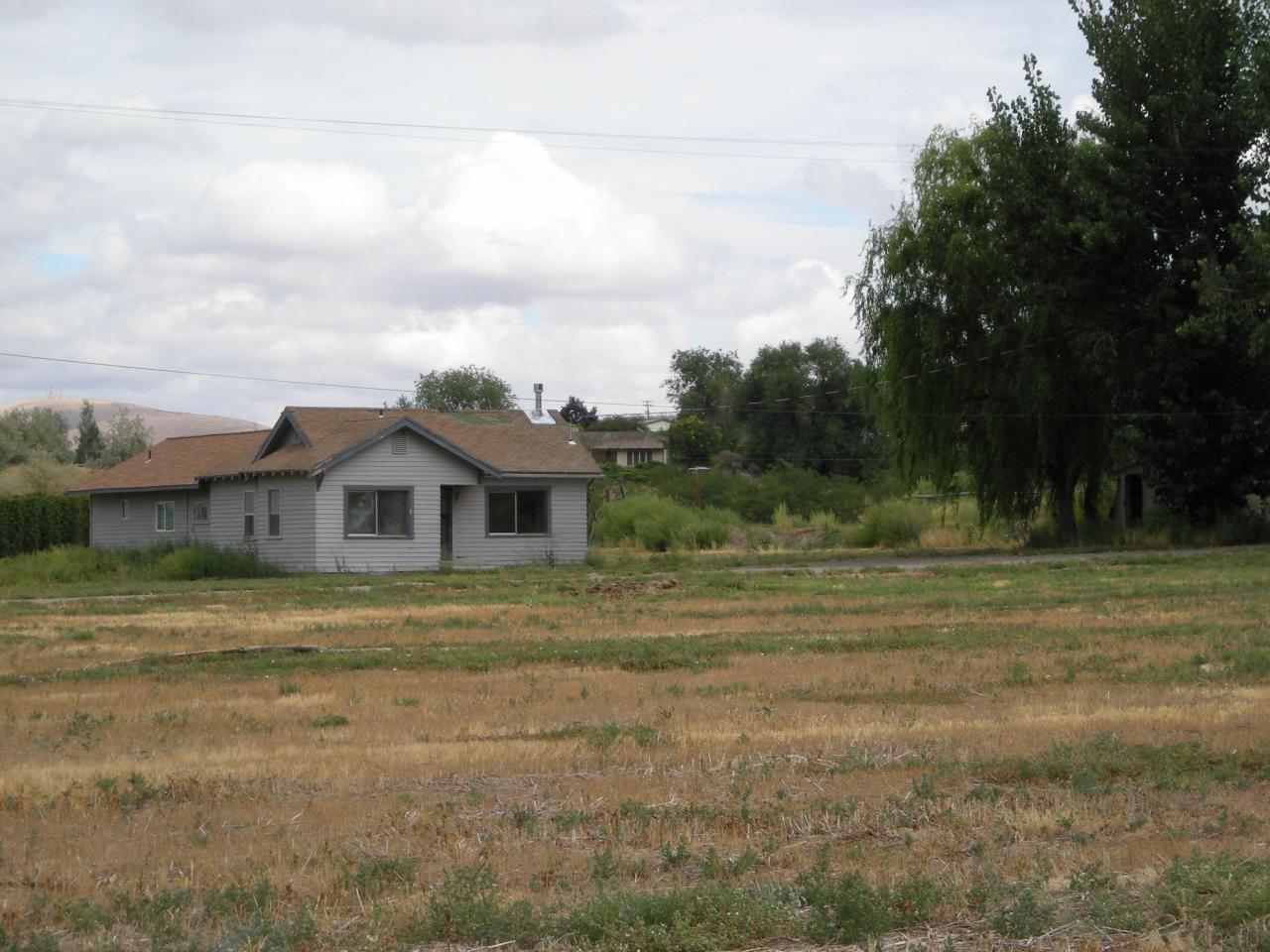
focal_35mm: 105
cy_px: 476
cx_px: 635
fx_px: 3852
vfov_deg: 14.1
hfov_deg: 18.7
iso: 50
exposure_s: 1/350
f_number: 4.7
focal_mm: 17.1
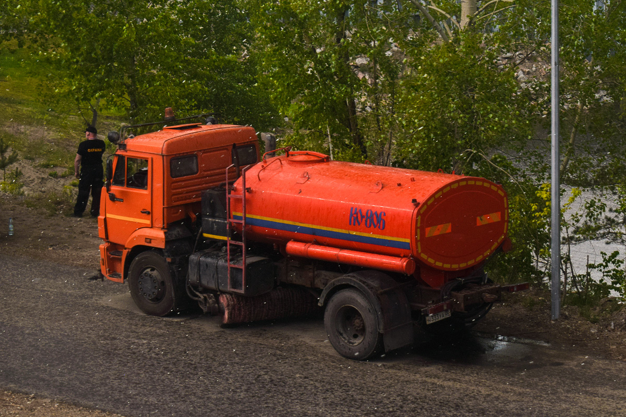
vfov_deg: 16.6
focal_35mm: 82
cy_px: 208
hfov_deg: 24.6
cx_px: 313
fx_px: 1434
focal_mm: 55
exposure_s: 1/800
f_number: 5.6
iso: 200
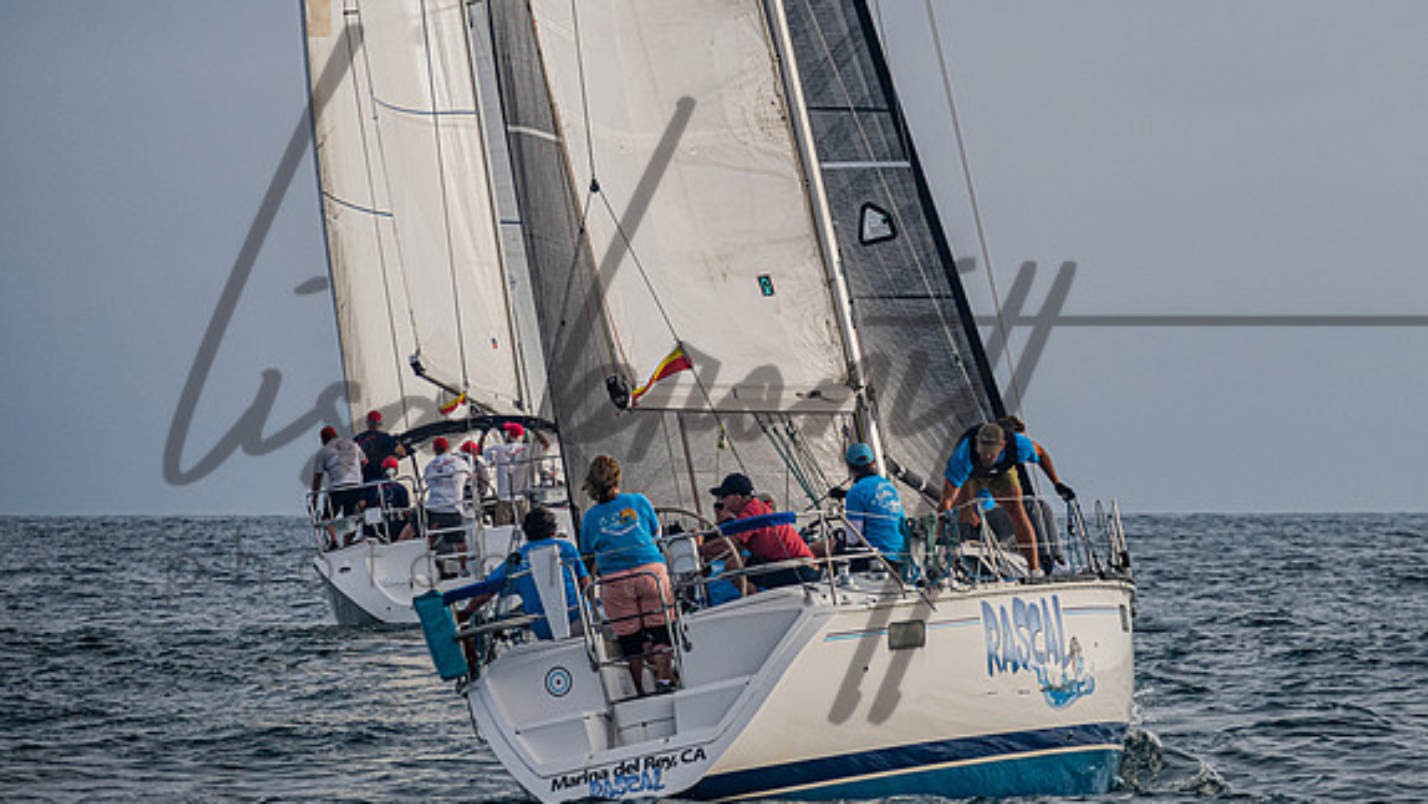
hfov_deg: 7.4
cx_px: 826
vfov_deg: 4.2
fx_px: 10982
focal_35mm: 290
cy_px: 259
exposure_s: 1/1250
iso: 400
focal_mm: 200
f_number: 6.3
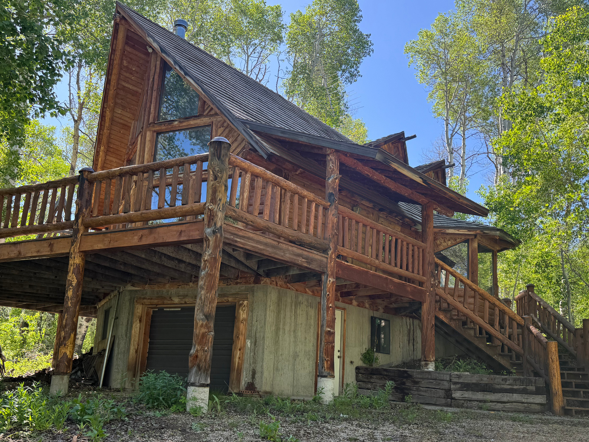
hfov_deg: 58.4
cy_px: 270
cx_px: 293
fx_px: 527
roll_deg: -3.6
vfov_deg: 45.1
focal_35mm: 31
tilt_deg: +13.0
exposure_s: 1/693
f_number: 1.78
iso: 80
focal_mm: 6.76
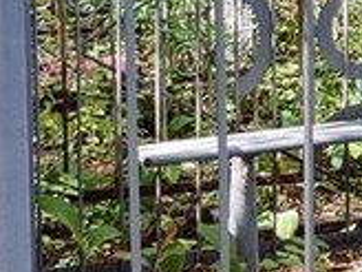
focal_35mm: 156
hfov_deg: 12.2
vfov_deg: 9.4
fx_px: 1631
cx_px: 490
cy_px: -22
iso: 72
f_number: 1.9
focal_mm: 6.04
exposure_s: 1/100
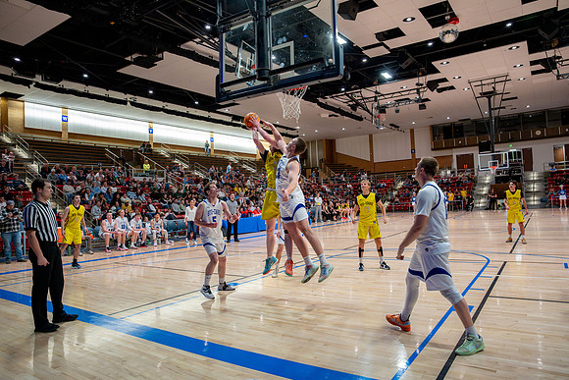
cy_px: 190
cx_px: 284
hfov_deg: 73.7
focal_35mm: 24
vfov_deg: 53.2
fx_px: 379
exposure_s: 1/400
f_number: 3.2
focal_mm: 24
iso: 6400
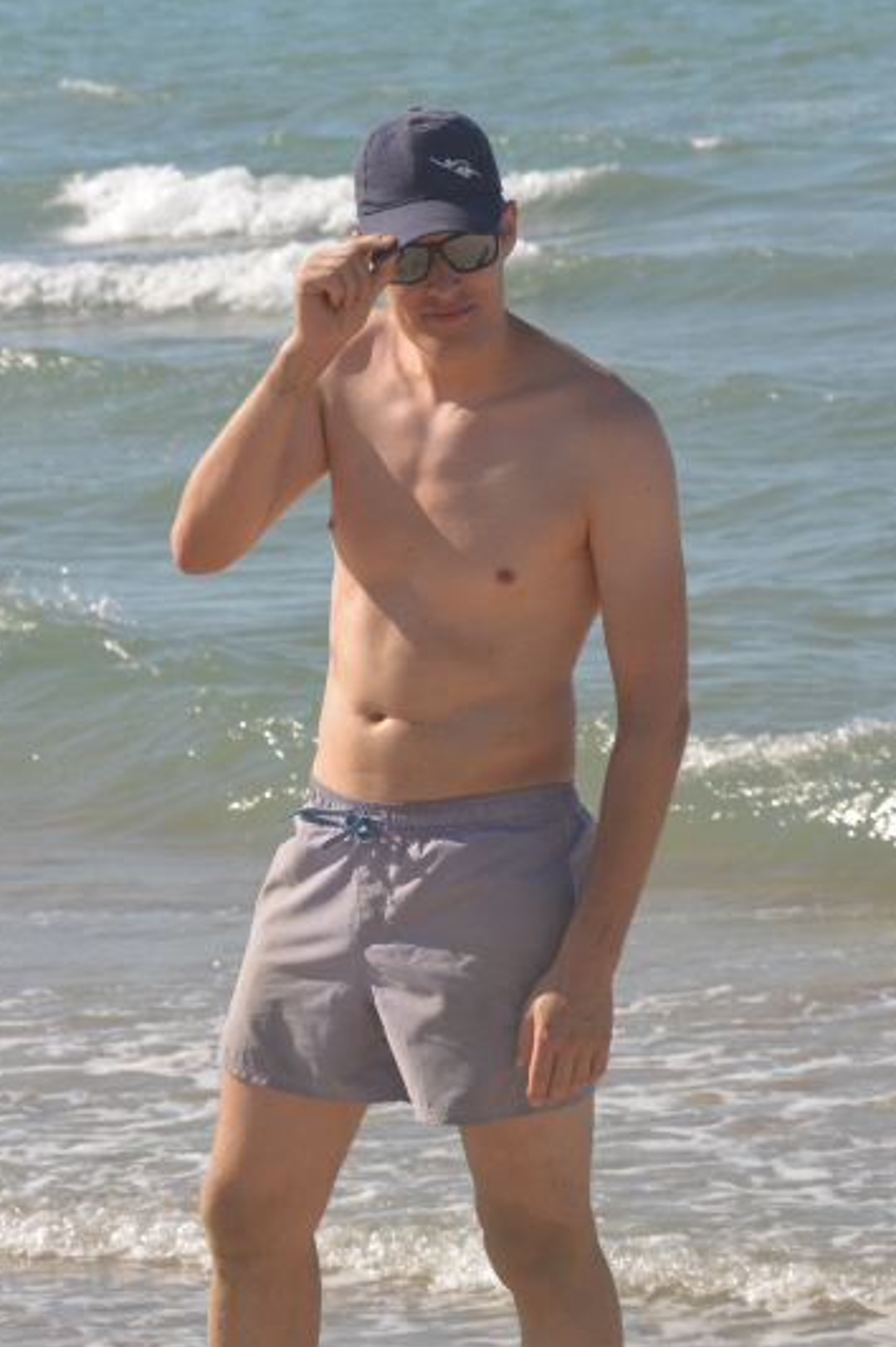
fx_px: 7551
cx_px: 428
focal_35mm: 202
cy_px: 752
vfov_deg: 10.2
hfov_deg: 6.8
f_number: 5.6
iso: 160
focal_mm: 66.4
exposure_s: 1/1000
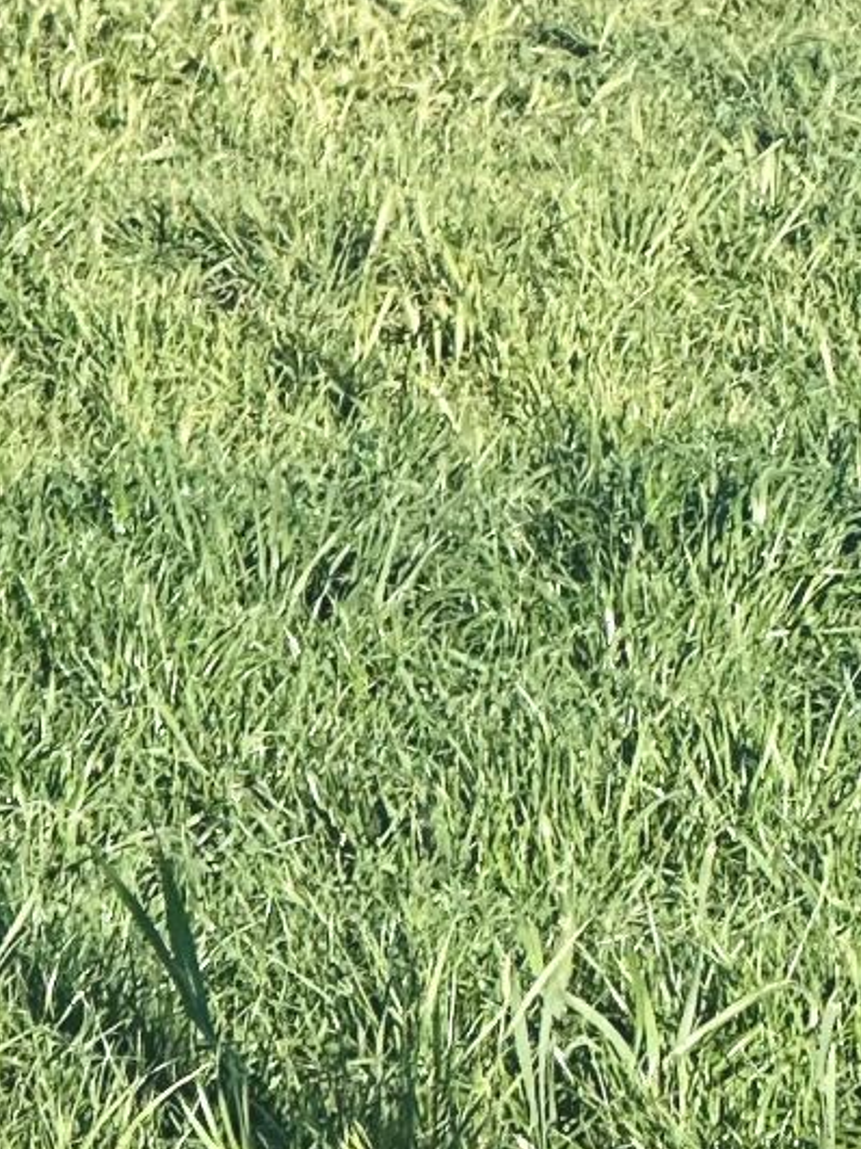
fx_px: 12309
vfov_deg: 5.3
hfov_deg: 4.0
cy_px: -576
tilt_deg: -1.3
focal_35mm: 371
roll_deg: -0.3
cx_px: 379
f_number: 2.8
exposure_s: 1/1206
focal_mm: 9
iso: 32
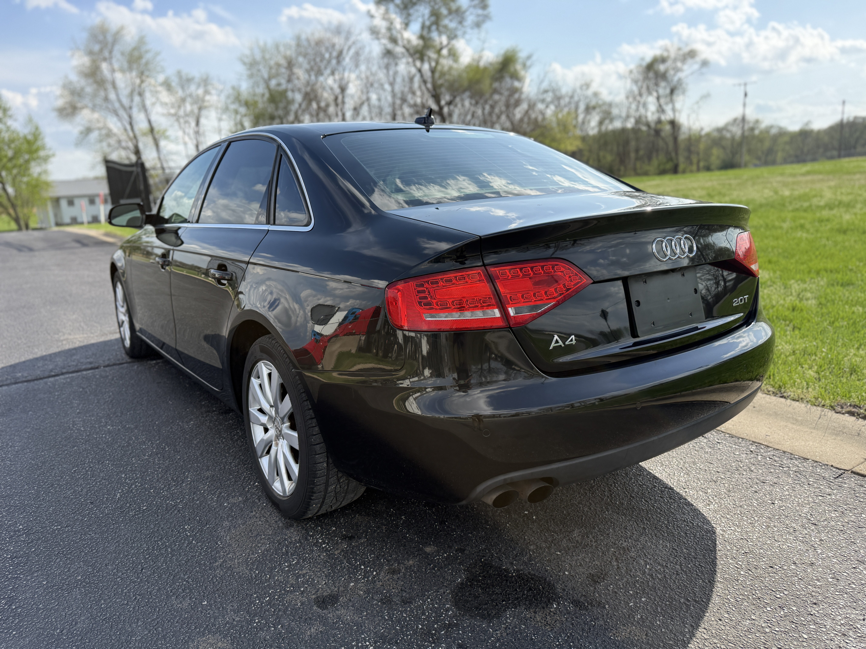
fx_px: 600
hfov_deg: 71.6
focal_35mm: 24
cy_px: 324
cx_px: 433
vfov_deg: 56.8
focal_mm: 6.76
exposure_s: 1/3279
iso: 100
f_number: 1.78
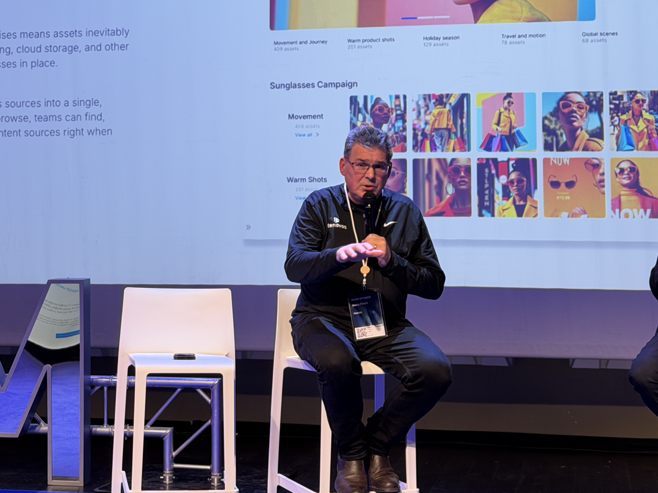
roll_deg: +0.2
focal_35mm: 80
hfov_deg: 24.3
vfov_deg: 18.4
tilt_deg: +0.8
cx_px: 234
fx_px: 1521
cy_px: 204
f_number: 1.78
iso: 80
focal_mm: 6.76
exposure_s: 1/50
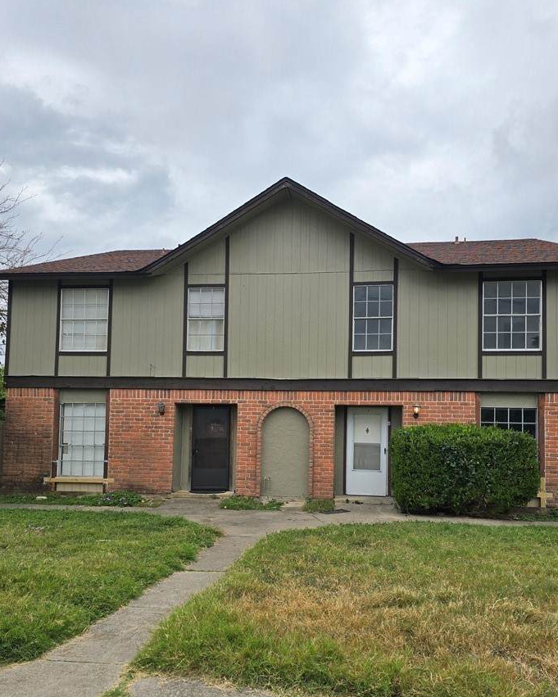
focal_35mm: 27
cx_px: 298
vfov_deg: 63.7
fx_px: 557
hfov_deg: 53.1
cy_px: 403
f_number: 1.7
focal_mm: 6.3
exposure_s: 1/267
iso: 12
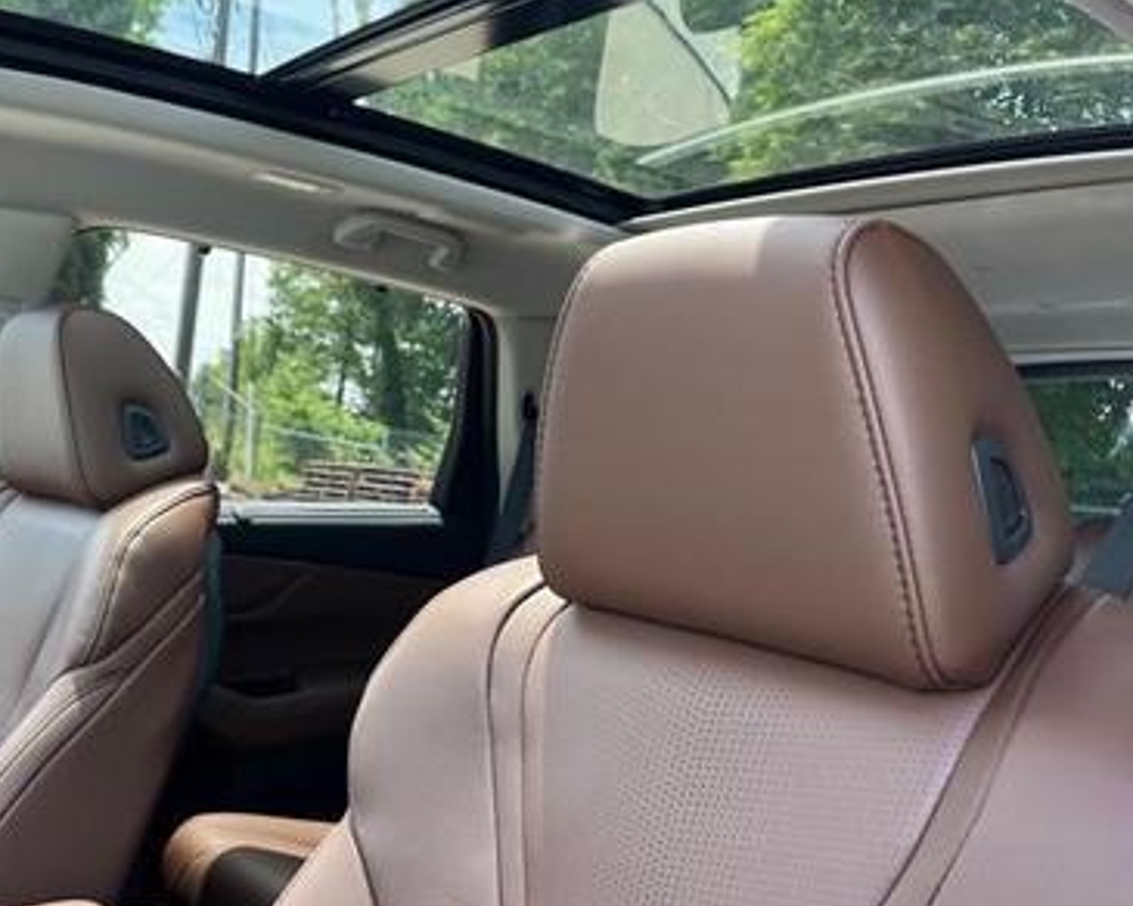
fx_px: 1174
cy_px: 531
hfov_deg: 50.6
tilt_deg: -1.6
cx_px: 382
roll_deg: -5.5
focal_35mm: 35
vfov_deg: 42.1
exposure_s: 1/161
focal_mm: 5.1
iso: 64
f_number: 1.6
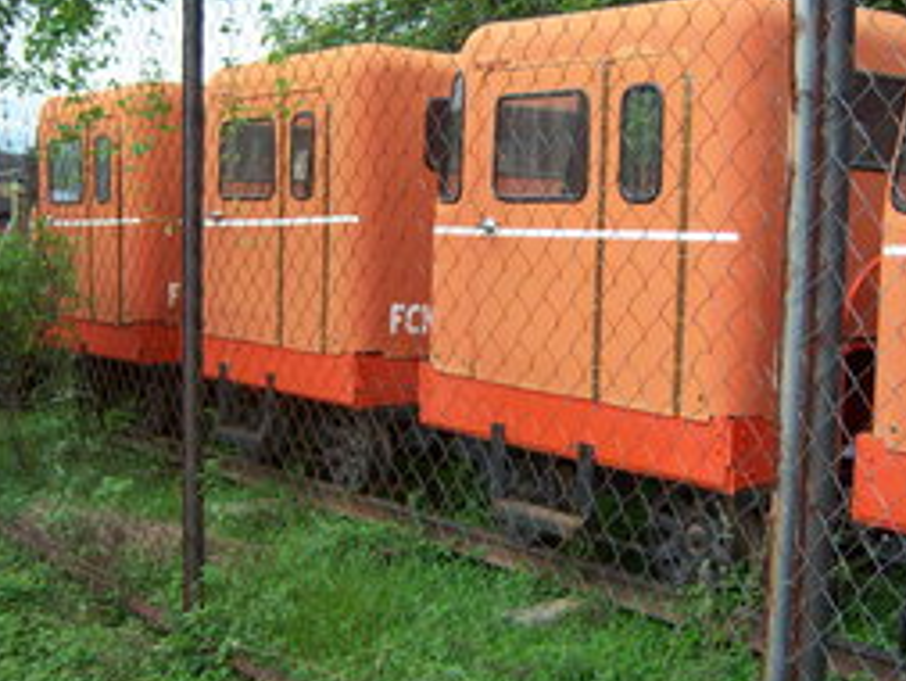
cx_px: 528
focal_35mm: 52
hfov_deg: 36.7
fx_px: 1362
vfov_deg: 28.0
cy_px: 301
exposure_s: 1/320
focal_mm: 7.5
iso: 80
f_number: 2.8
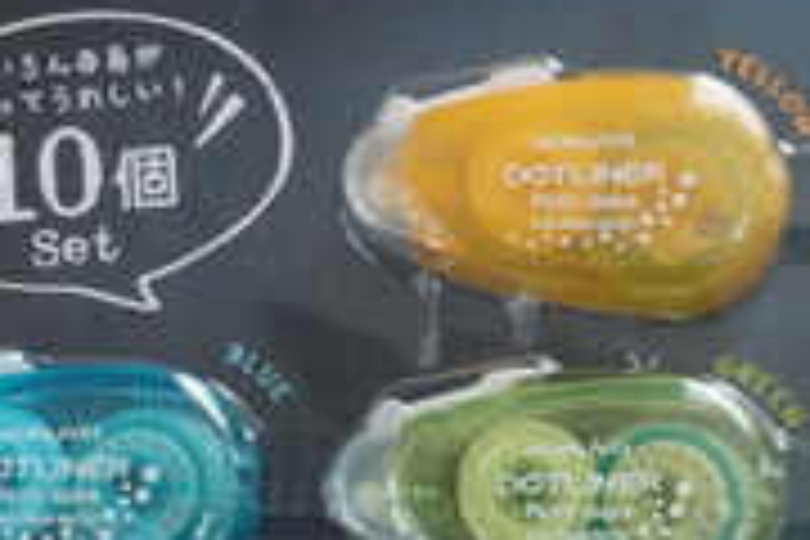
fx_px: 2812
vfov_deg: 11.0
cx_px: 580
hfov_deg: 16.3
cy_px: 315
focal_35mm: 125
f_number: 8
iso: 5000
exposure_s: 1/40
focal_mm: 22
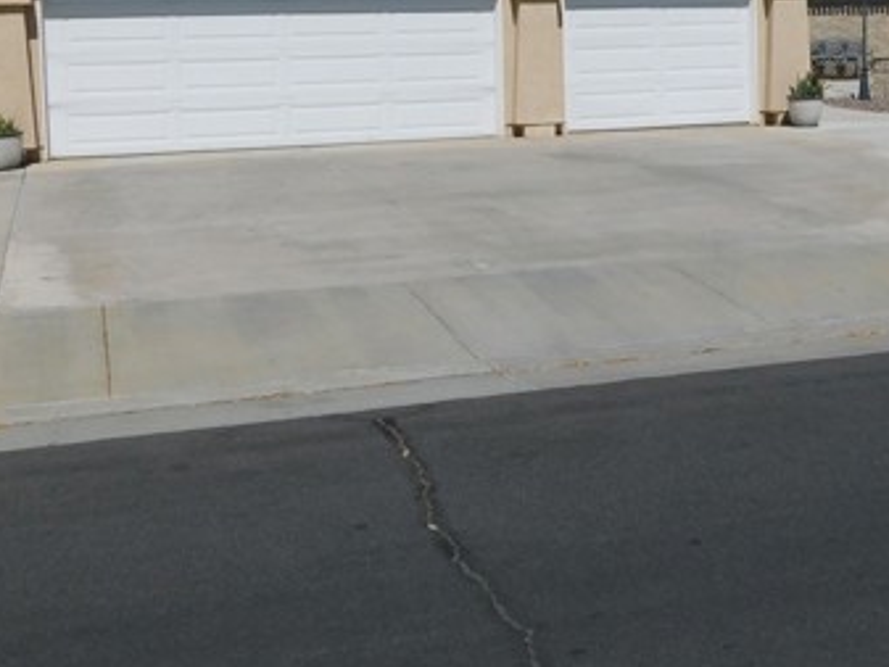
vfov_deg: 25.1
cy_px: 105
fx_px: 1464
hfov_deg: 33.4
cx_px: 617
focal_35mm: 57
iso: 125
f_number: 6.4
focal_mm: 5.3
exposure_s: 1/1000
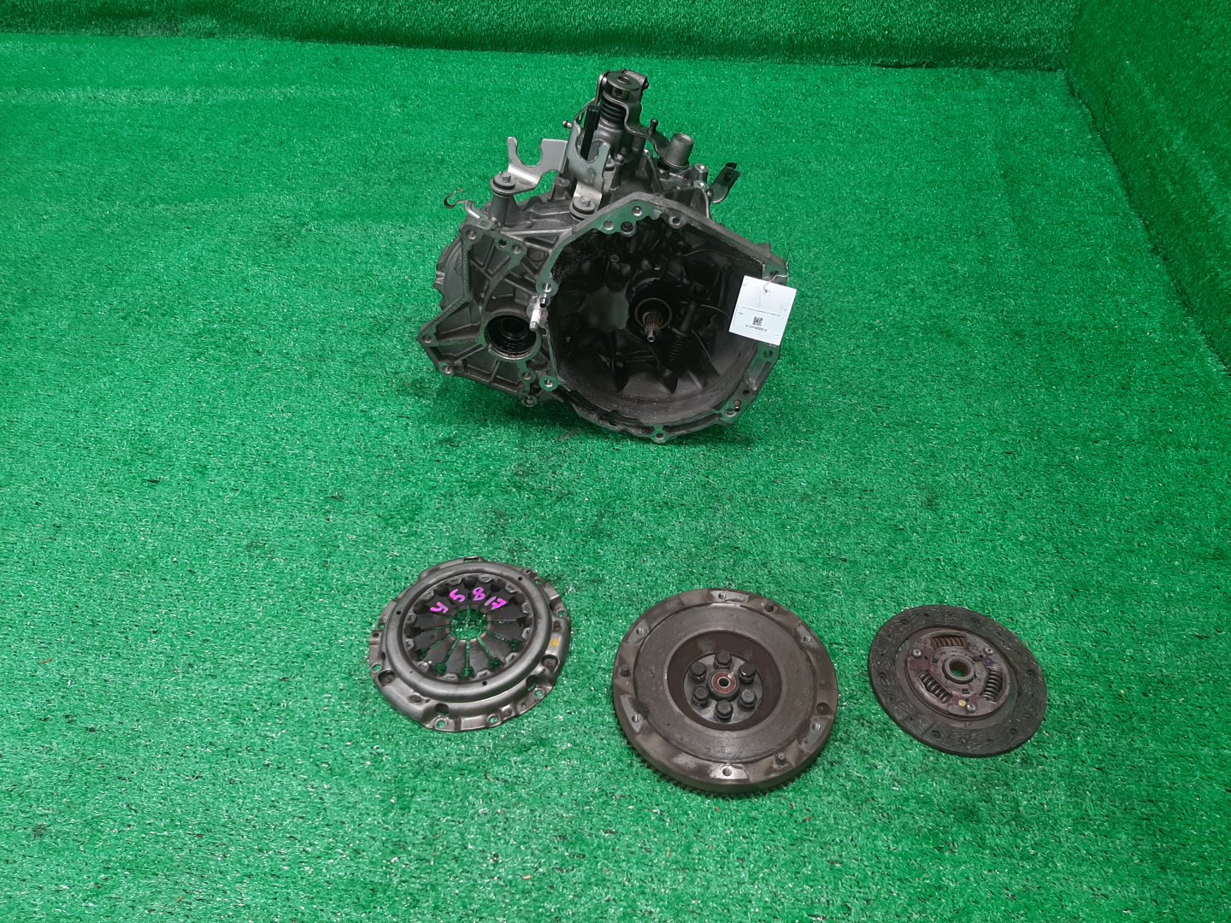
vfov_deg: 53.1
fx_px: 925
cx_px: 616
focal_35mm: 26
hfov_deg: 67.3
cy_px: 462
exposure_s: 1/50
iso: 109
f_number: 1.7
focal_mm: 3.93
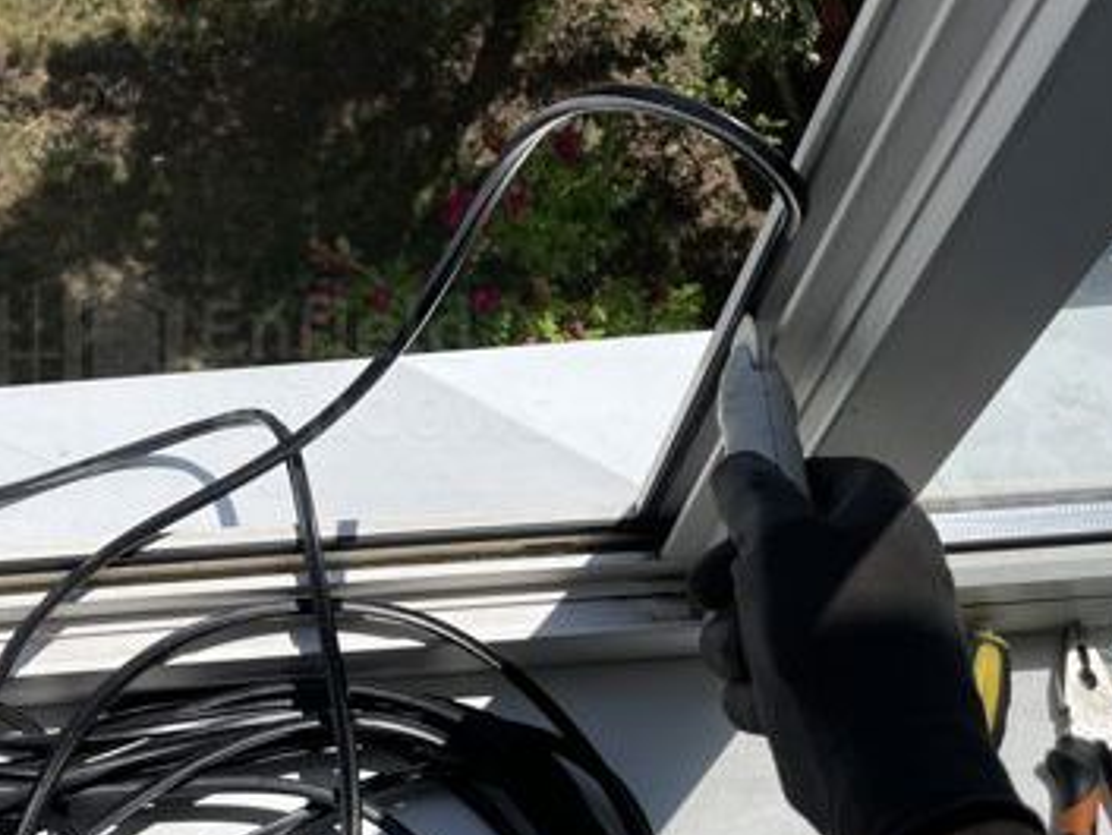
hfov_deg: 35.3
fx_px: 1703
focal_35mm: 53
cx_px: 274
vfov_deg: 27.5
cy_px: 369
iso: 32
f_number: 1.6
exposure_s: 1/6135
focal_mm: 4.2
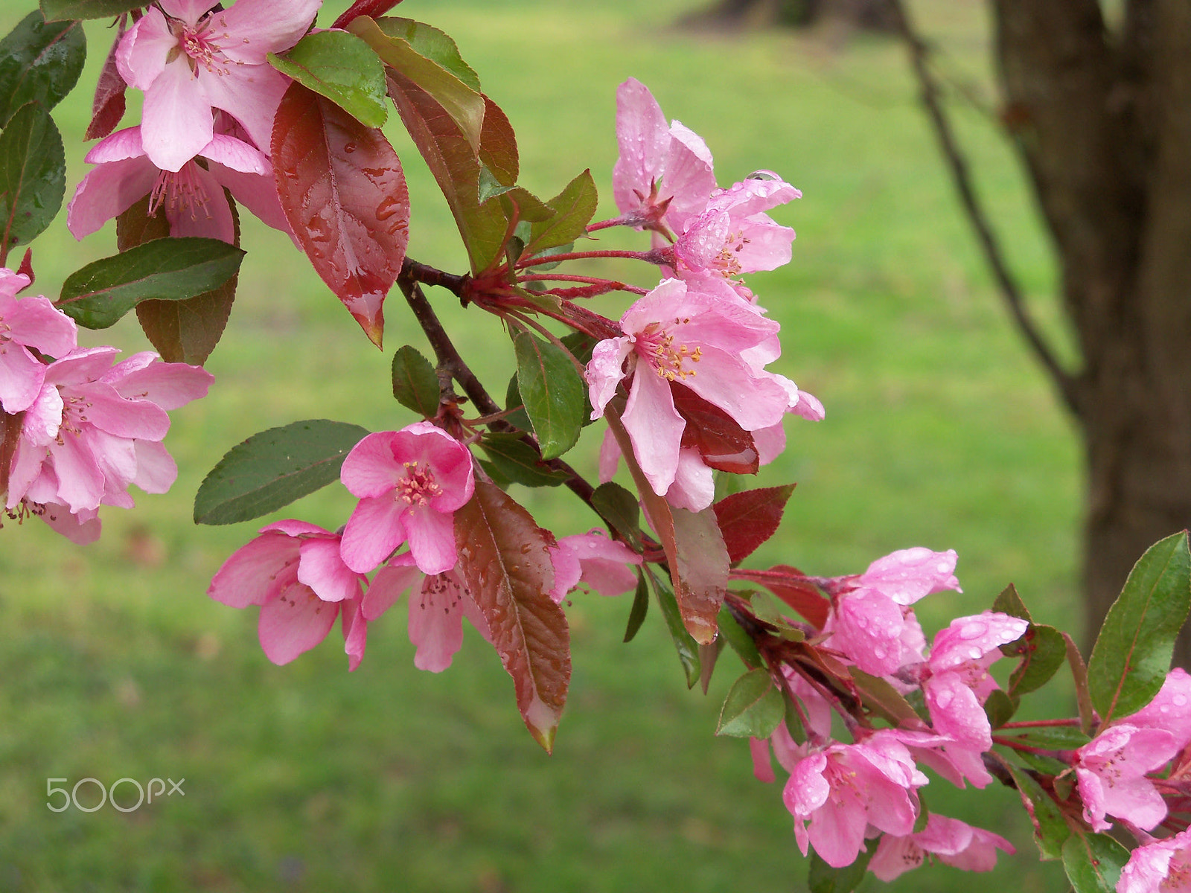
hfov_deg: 21.3
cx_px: 596
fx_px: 3165
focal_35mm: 92
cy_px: 446
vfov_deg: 16.1
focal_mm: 16.3
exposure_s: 1/80
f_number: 4.2
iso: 80
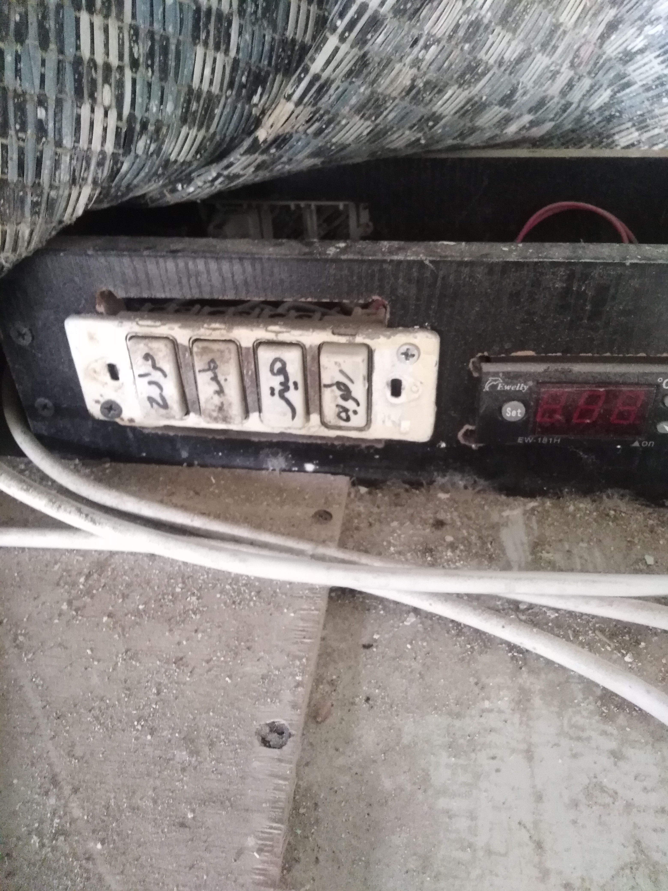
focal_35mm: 25
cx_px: 334
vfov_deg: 69.4
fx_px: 643
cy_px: 446
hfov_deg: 54.9
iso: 1212
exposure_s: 1/14.3
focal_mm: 3.37
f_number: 2.2
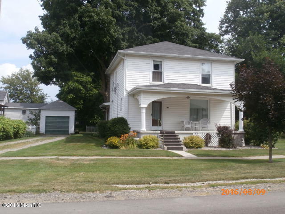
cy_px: 107
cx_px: 142
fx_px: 313
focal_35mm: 38
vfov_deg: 37.7
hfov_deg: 49.0
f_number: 9.9
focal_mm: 6.67
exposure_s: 1/80
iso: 100
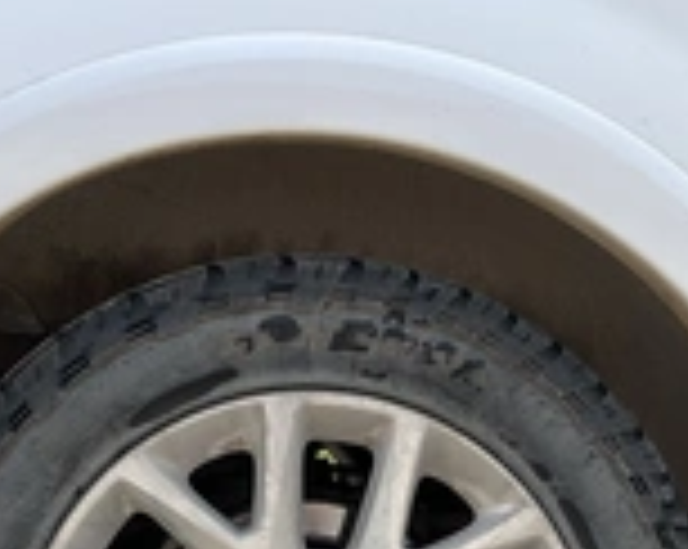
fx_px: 1505
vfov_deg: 19.6
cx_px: 342
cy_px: 630
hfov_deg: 25.8
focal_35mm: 74
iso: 25
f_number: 1.8
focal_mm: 3
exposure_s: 1/869
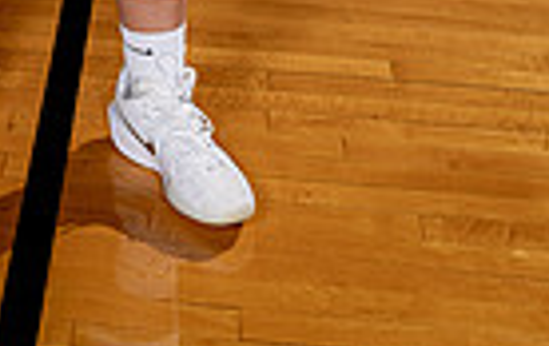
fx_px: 1590
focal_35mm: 106
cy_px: -481
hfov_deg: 19.1
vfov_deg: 10.7
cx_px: 12
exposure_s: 1/250
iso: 100
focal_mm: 32
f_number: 8
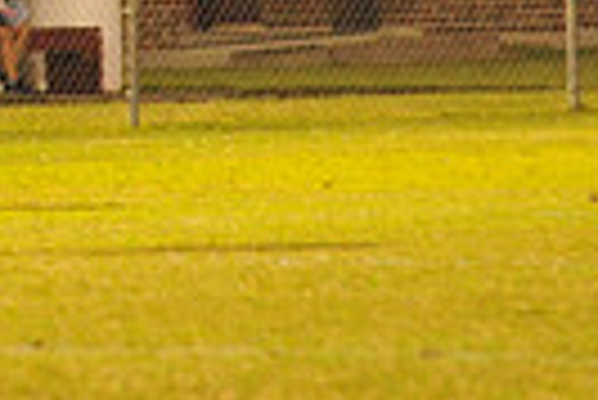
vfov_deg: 1.6
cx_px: -297
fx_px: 14451
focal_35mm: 869
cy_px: -270
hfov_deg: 2.4
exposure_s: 1/160
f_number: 5
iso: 5000
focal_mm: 200
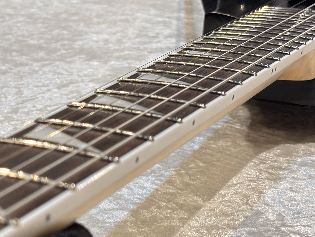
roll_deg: -2.4
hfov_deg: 19.9
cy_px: 216
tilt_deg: -24.2
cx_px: 84
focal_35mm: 98
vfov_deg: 14.9
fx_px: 892
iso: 100
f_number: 1.6
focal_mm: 5.96
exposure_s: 1/60
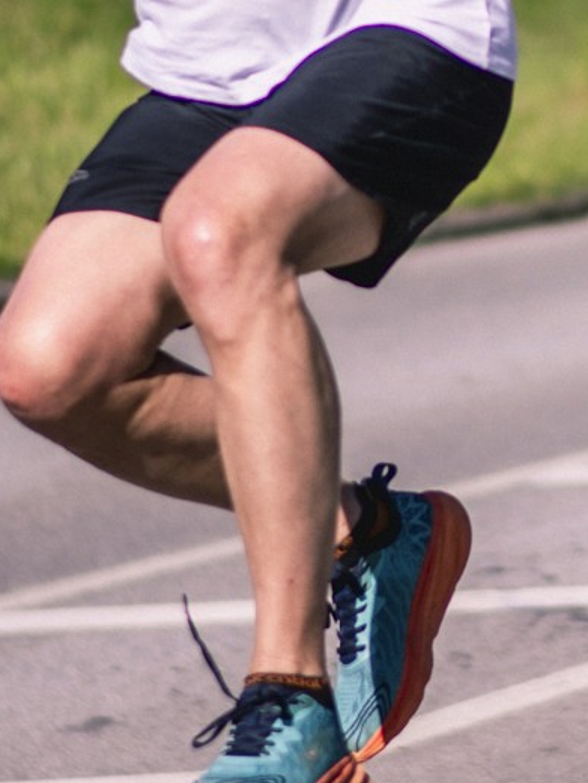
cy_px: 68
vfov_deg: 8.2
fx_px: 5456
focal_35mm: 241
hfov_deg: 6.1
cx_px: 646
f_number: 1.4
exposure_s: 1/8000
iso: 64
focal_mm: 58
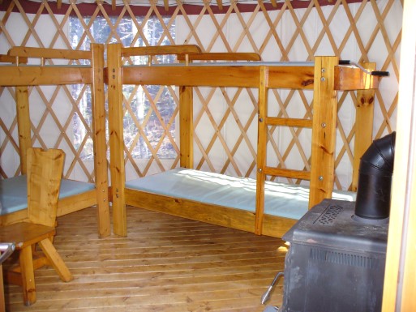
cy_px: 156
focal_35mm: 37
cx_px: 208
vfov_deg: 38.7
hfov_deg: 50.1
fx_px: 445
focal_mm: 6.1
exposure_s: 1/60
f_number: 2.8
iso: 300
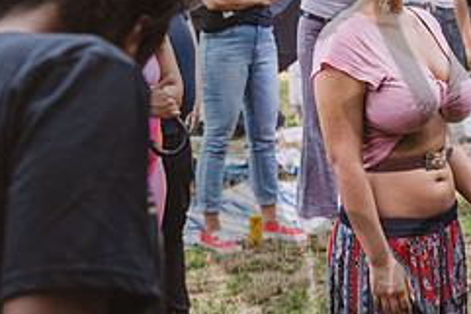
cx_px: 524
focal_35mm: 125
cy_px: 52
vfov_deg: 10.9
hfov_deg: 15.9
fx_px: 1636
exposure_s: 1/500
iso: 1000
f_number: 4
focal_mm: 52
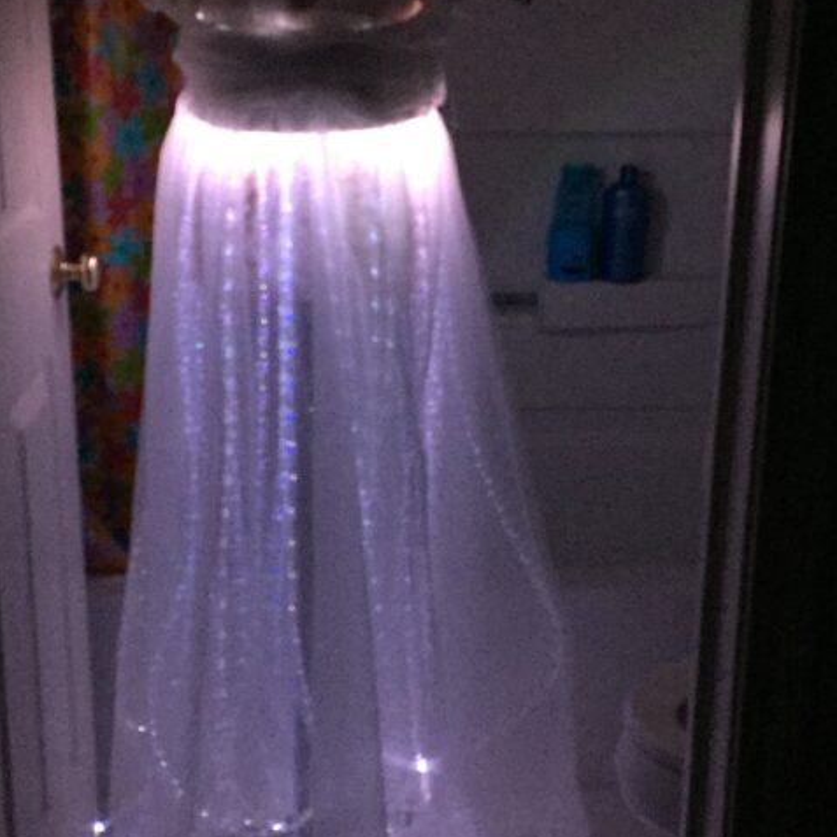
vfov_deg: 31.1
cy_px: 398
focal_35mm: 55
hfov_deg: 31.1
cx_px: 363
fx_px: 1505
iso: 250
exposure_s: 1/17
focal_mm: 4.15
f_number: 2.2
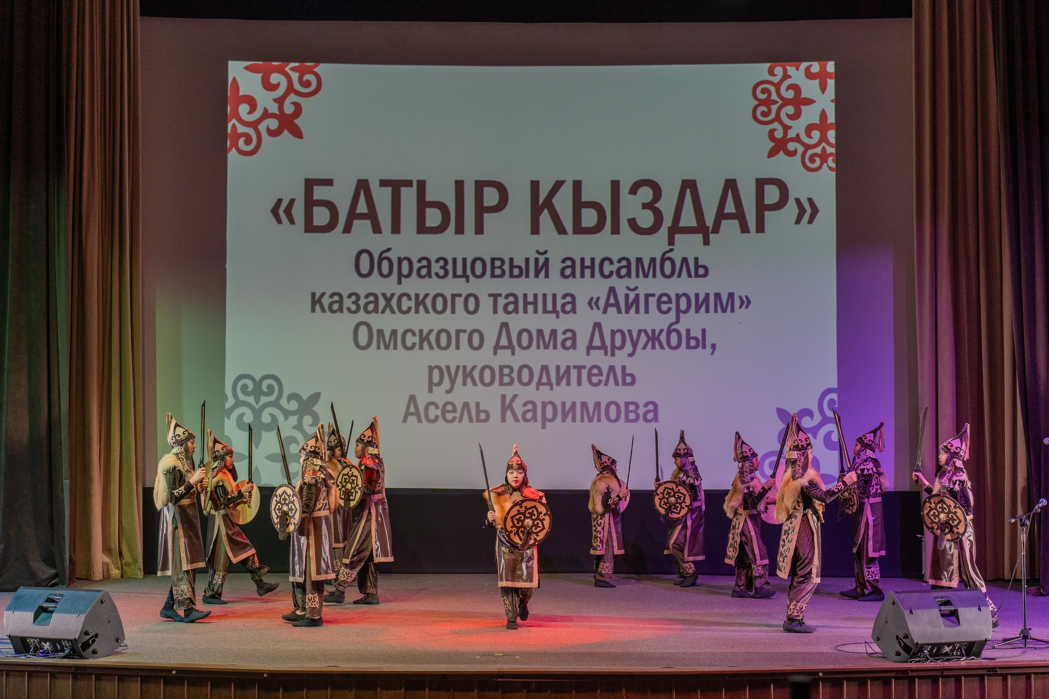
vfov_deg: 26.0
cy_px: 340
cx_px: 544
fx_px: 1512
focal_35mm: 52
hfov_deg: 38.3
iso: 1600
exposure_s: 1/160
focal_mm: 48
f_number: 3.5
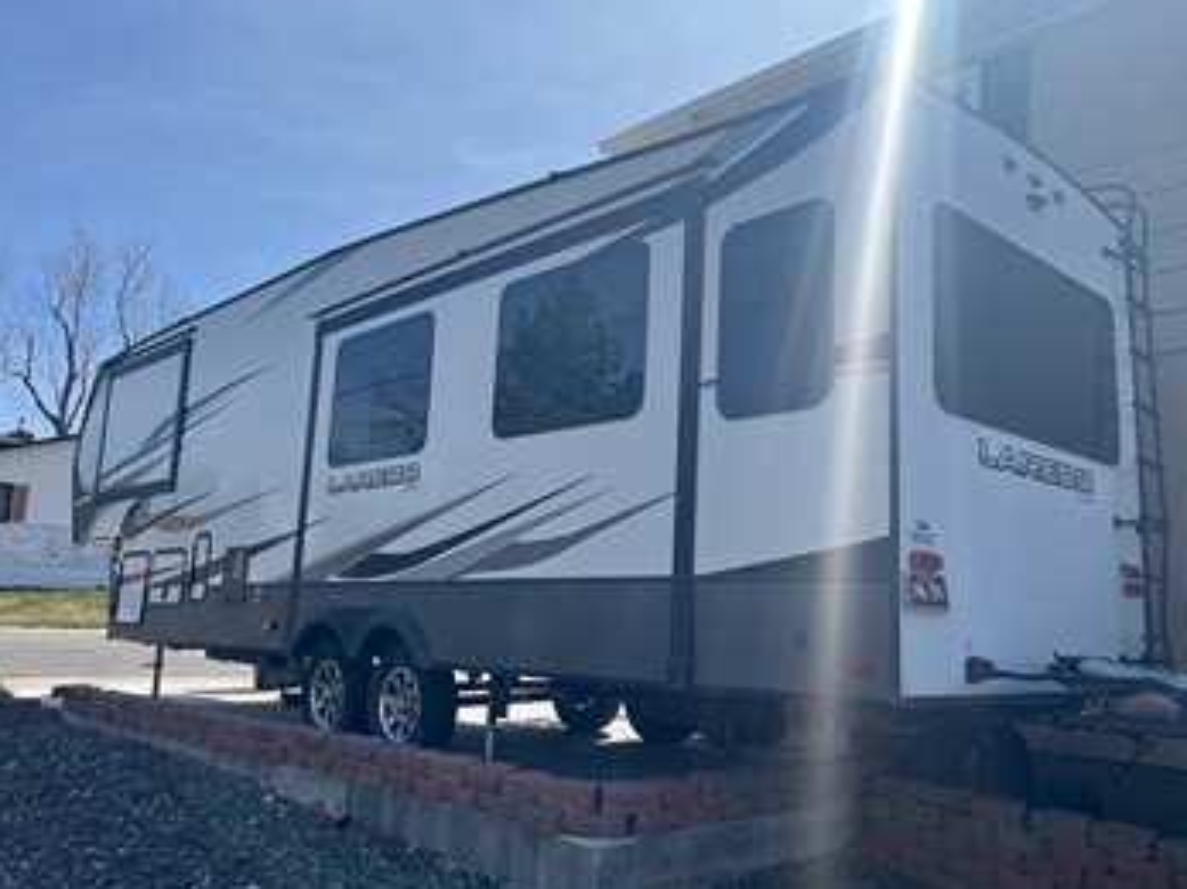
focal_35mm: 30
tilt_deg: +11.9
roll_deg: -1.6
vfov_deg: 46.8
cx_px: 670
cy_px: 458
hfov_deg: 59.8
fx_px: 1028
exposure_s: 1/3521
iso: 50
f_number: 1.6
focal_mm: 5.1
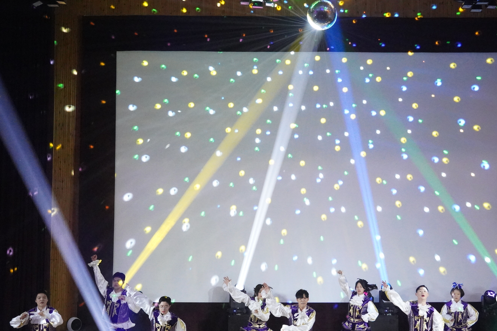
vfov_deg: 26.5
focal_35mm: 51
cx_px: 292
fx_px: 704
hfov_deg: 38.8
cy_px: 166
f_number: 4
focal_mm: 34
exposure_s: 1/1250
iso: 20000
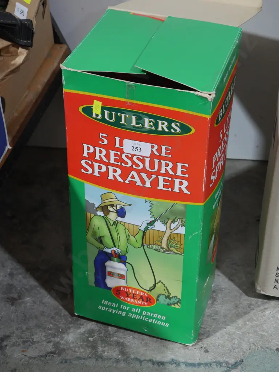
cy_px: 186
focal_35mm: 72
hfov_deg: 20.5
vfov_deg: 27.0
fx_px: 773
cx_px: 140
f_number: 5.5
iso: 2000
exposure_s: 1/80
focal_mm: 36
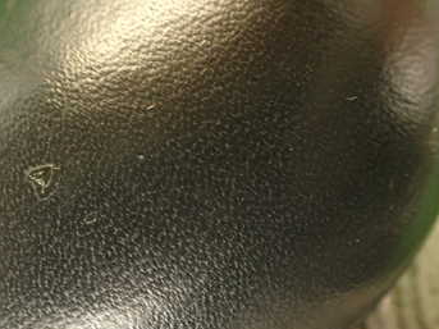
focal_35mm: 56
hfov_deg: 33.5
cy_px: 196
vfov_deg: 26.0
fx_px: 710
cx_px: 96
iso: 250
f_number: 2.4
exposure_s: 1/30
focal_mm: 5.79
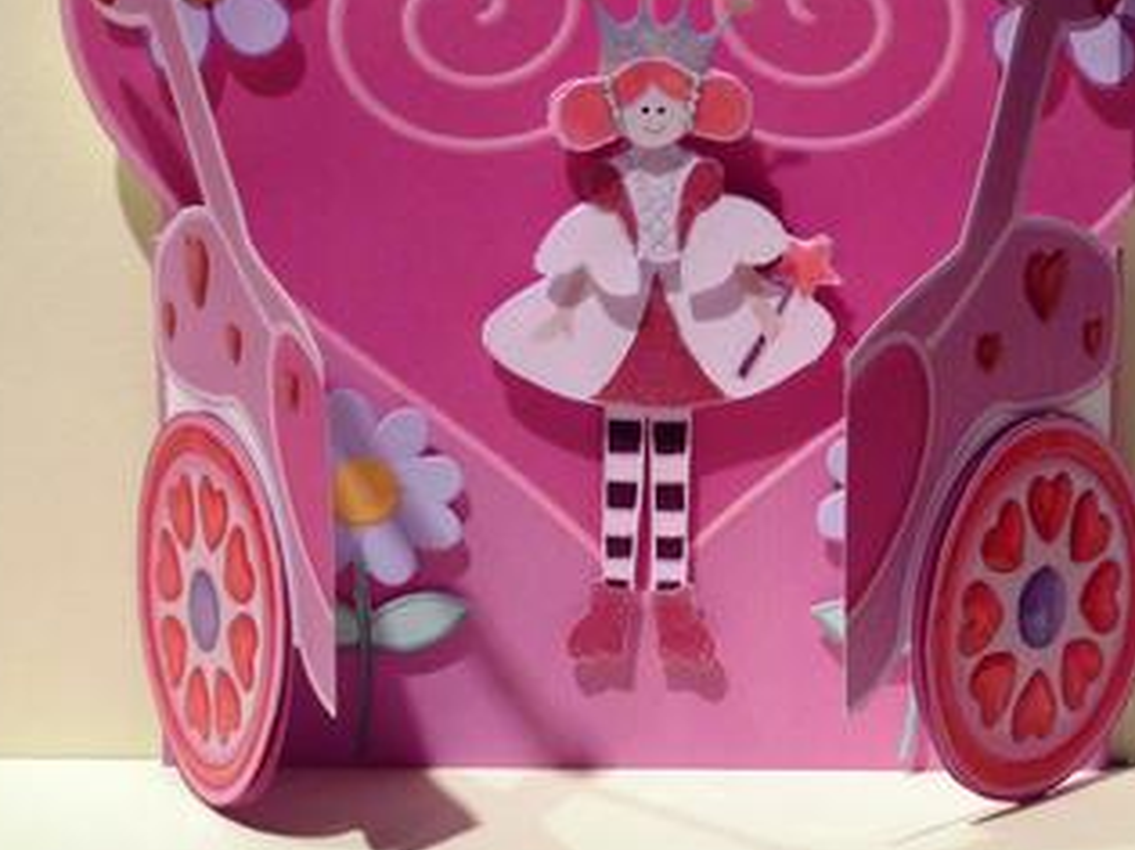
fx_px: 3376
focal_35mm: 103
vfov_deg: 14.3
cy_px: 249
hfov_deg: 19.1
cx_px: 641
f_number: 4.1
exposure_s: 1/25
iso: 400
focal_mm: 11.9
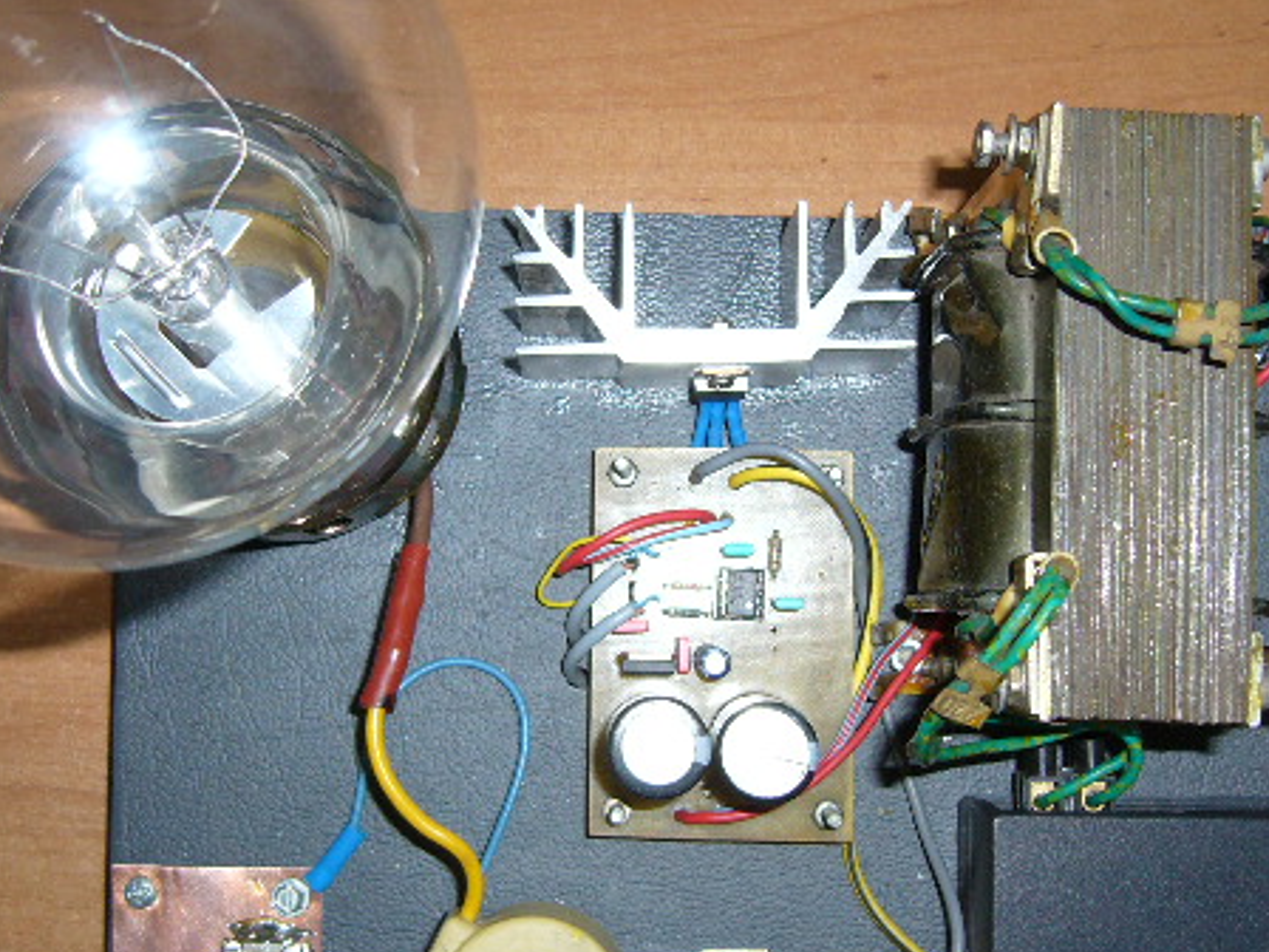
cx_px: 646
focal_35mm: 50
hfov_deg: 38.2
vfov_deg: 29.1
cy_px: 470
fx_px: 1833
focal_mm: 5.8
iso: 100
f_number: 2.8
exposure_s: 1/30
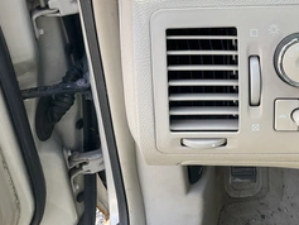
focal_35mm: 49
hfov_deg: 38.1
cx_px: 217
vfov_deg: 29.1
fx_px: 423
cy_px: 49
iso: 20
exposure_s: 1/122
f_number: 1.8
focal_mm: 3
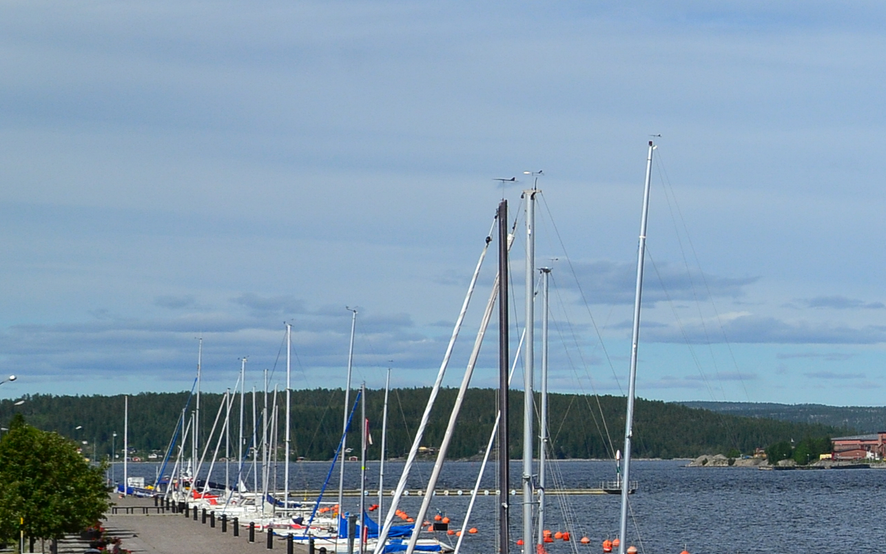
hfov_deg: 17.1
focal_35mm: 115
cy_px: 479
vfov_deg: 11.3
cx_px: 1153
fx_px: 2777
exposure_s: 1/500
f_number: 11
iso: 320
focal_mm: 28
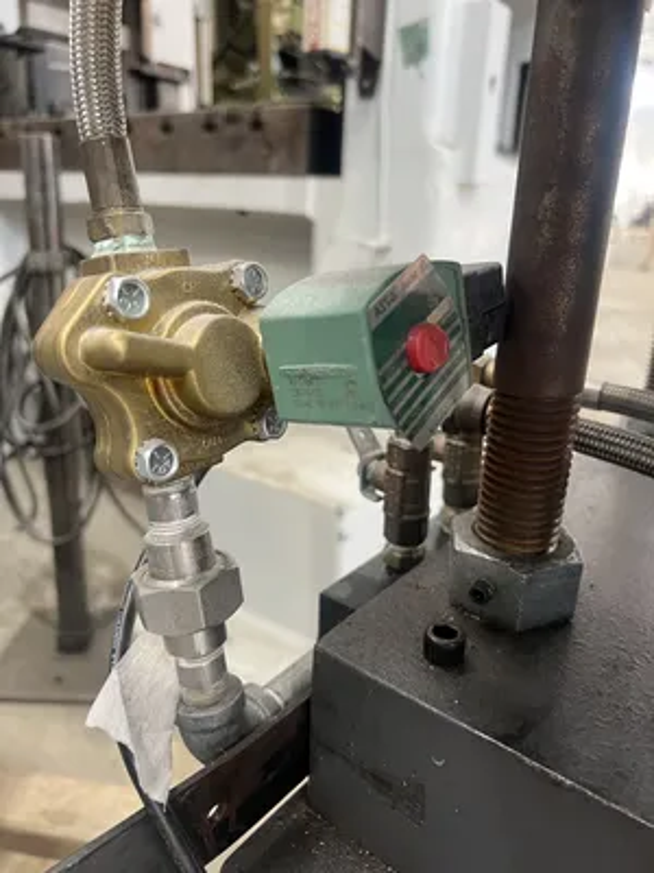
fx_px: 655
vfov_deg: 67.3
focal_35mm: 26
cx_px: 327
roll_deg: -2.7
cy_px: 436
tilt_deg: -20.8
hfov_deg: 53.1
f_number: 1.5
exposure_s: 1/78
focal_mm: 5.7
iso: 125
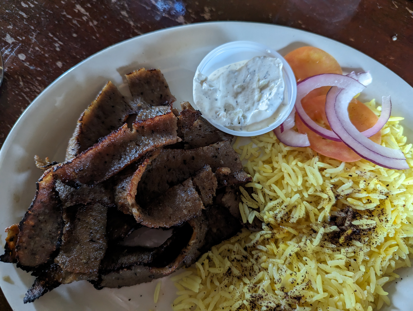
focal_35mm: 24
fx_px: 287
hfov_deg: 71.5
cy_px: 156
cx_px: 206
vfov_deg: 56.9
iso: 755
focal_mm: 6.81
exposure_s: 1/84.9
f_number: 1.85
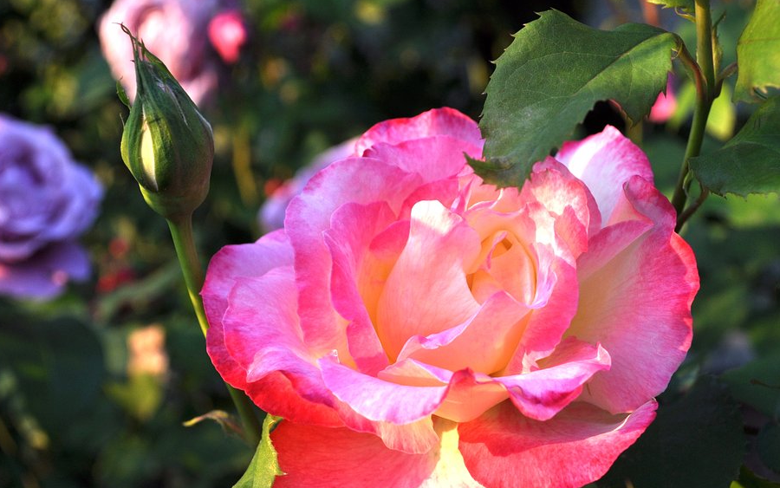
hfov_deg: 31.0
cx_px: 435
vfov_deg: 19.7
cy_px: 263
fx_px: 1403
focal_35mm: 66
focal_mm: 38
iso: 200
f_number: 7.1
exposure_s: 1/200
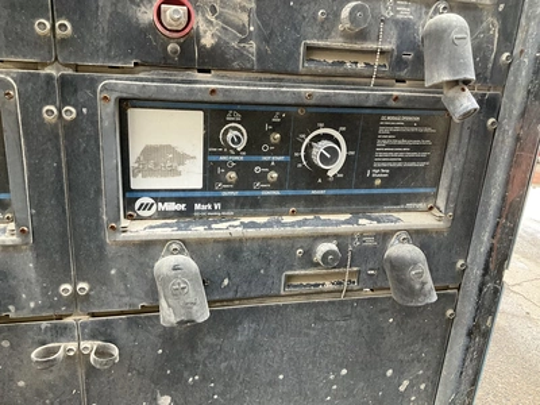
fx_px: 452
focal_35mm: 29
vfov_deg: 48.2
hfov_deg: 61.7
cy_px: 202
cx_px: 270
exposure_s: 1/73
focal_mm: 3
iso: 64
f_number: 1.8
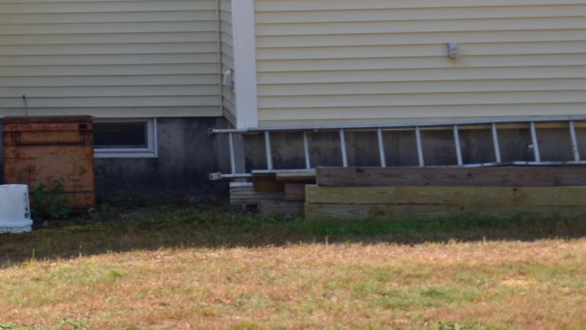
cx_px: -180
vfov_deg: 10.9
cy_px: -205
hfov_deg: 18.8
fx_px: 1642
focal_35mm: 106
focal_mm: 21
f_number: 5.6
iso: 100
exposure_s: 1/250
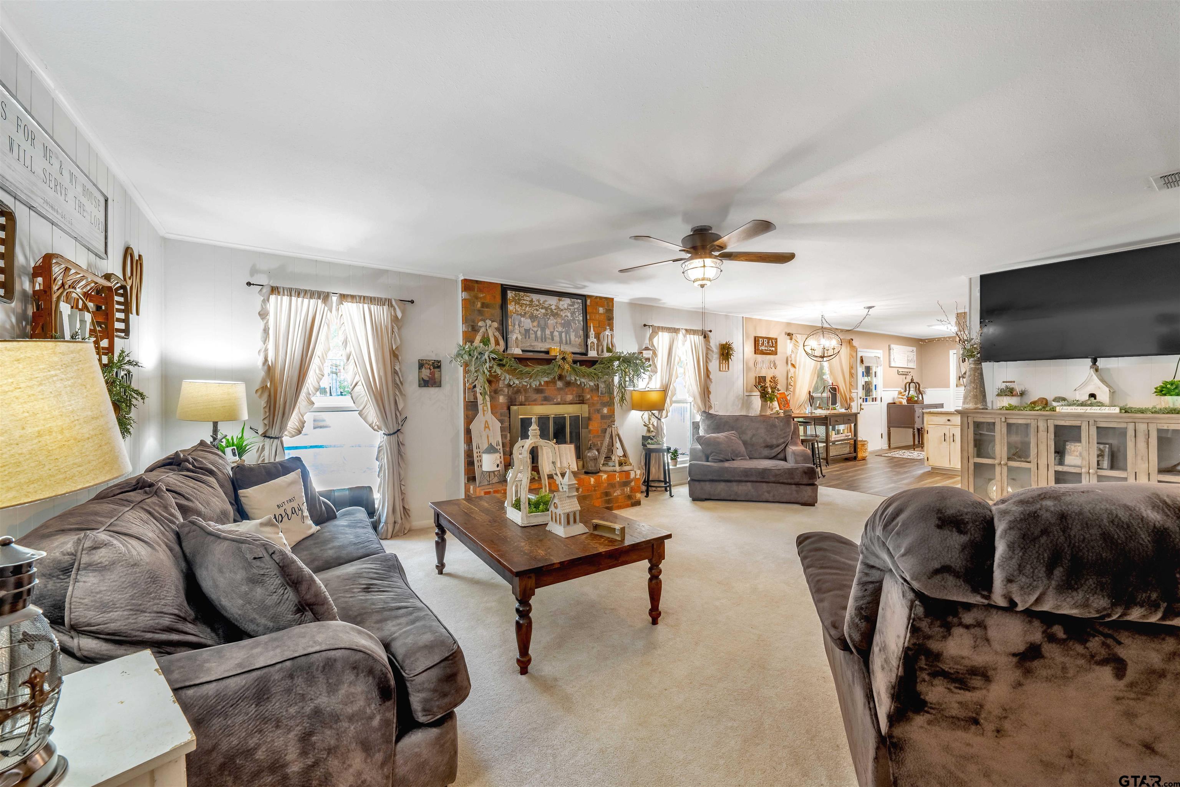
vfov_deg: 81.2
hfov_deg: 104.3
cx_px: 590
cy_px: 394
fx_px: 459
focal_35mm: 14
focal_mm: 14
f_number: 8
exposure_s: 1/30
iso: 800
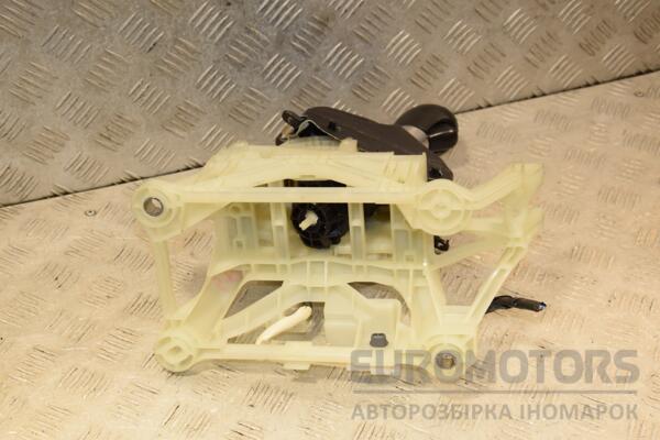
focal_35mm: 60
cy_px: 220
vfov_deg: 22.6
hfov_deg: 33.4
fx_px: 1100
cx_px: 330
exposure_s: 1/200
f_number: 7.1
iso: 800
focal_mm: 40
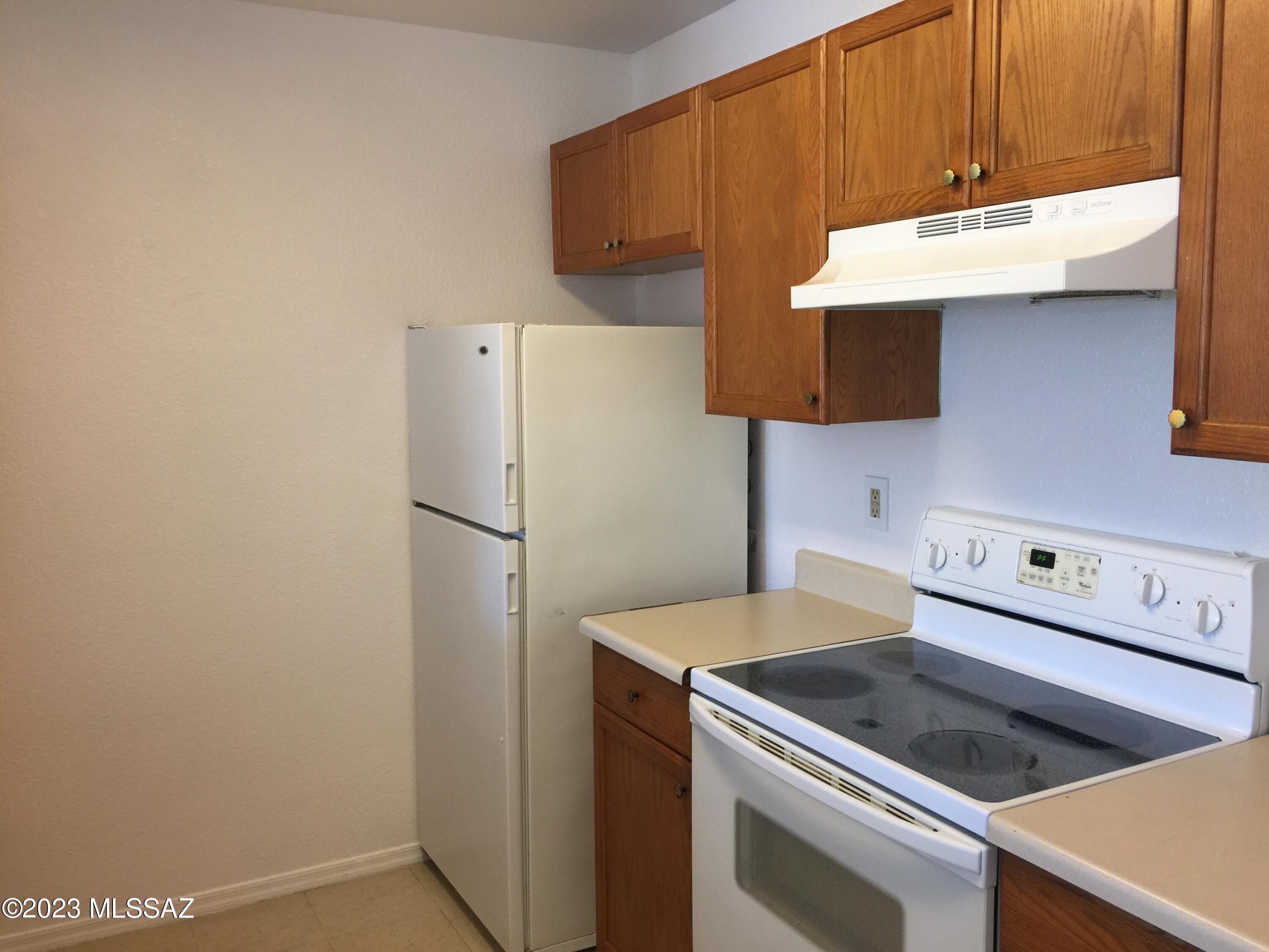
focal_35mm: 29
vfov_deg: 48.2
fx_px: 1063
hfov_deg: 61.7
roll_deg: -0.1
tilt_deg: -5.7
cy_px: 476
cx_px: 634
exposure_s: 1/15
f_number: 2.2
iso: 40
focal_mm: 4.15
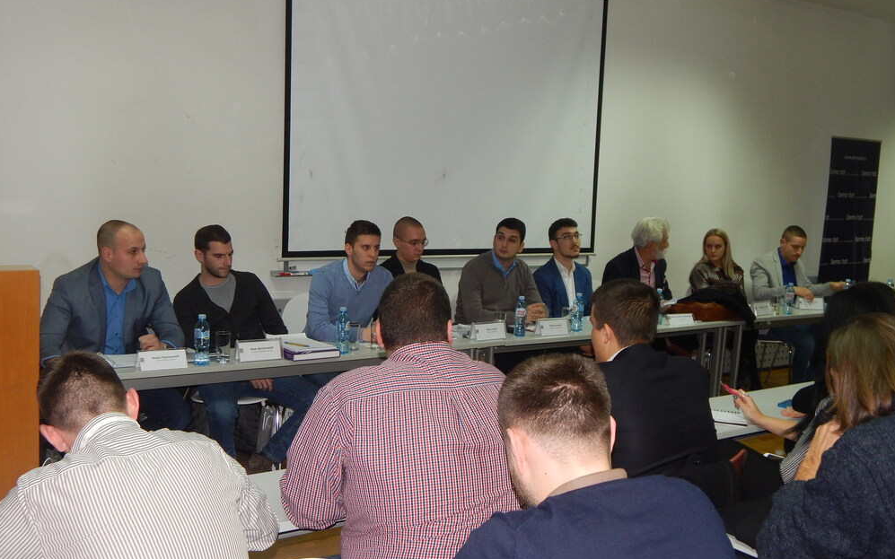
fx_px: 902
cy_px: 303
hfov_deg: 52.7
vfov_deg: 34.4
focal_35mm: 37
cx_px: 456
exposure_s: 1/30
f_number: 3.3
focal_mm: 6.1
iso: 200
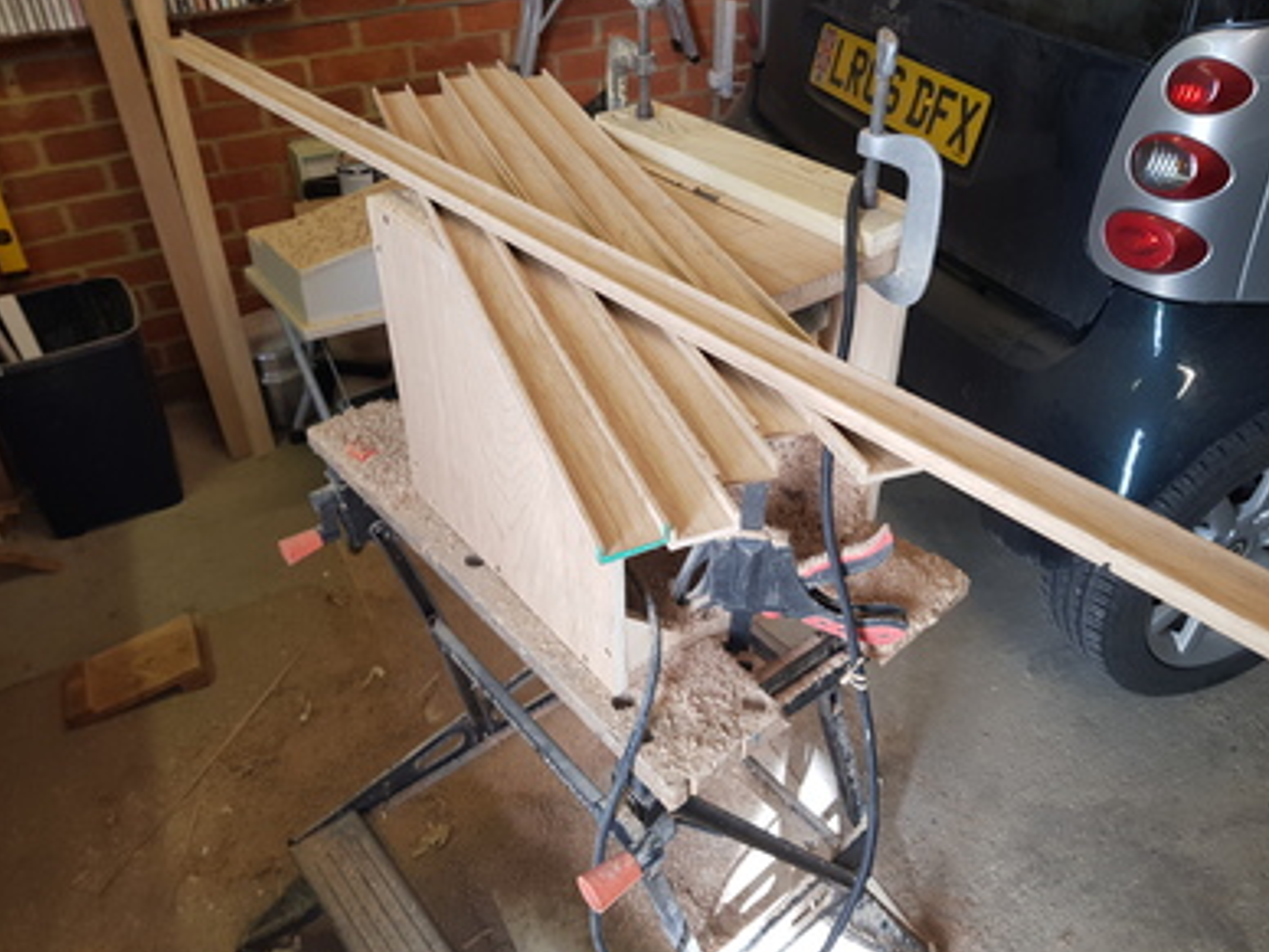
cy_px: 474
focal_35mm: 27
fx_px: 990
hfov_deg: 65.3
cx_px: 646
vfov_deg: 51.4
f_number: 1.7
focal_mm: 4.2
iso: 80
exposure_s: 1/50
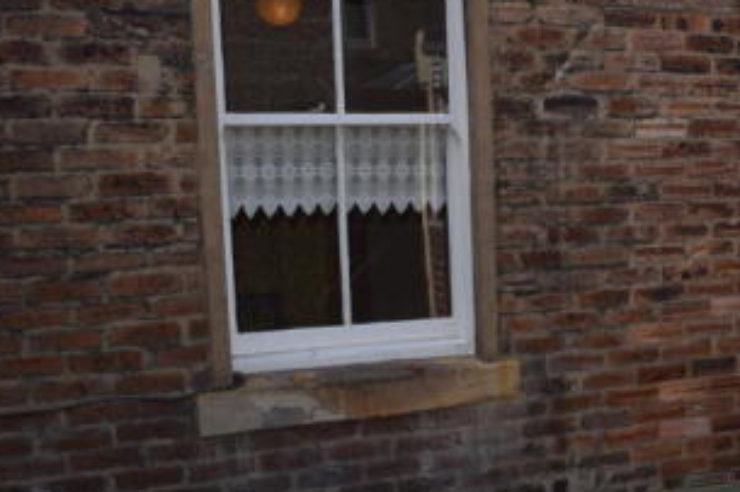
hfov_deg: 31.9
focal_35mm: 58
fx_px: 1192
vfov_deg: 23.1
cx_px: 739
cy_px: 377
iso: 100
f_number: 10
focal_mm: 18
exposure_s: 1/200
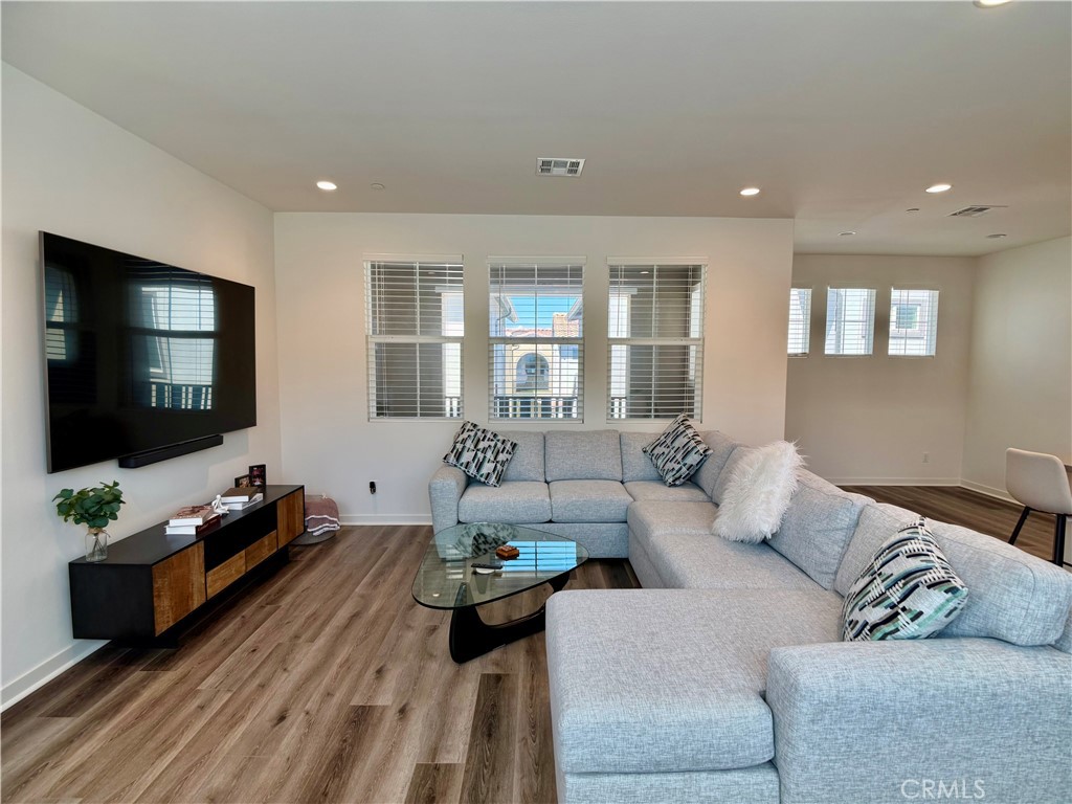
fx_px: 743
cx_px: 536
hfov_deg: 71.6
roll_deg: -0.7
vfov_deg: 56.8
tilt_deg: -5.3
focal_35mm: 24
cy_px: 402
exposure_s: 1/185
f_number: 1.78
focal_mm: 6.76
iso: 100
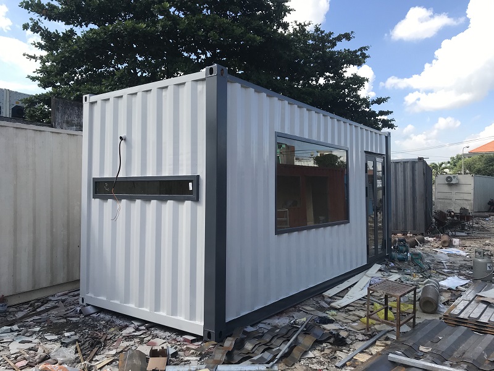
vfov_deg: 49.7
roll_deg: -0.2
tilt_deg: +0.8
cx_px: 247
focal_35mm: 28
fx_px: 400
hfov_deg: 63.4
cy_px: 186
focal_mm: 3.99
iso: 20
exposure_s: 1/1182
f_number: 1.8
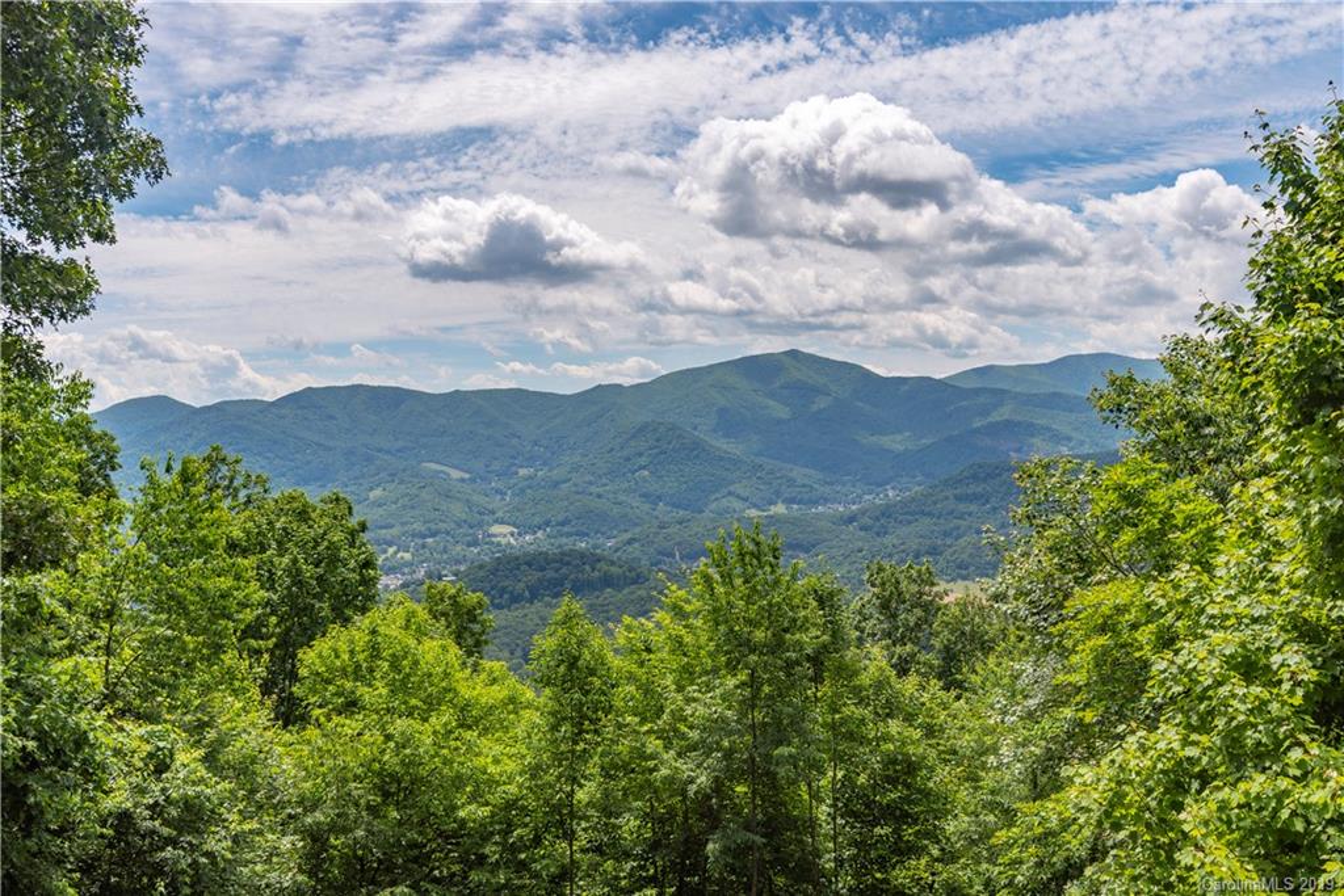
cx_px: 672
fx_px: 1307
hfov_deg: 54.4
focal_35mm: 35
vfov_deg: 37.9
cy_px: 448
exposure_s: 1/500
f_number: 8
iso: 100
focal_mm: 35
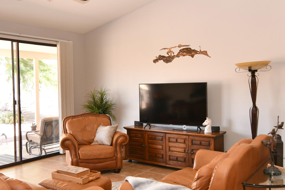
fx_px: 285
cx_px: 121
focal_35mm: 36
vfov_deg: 36.9
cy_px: 92
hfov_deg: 52.9
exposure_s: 1/60
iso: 200
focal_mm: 11.5
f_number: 4
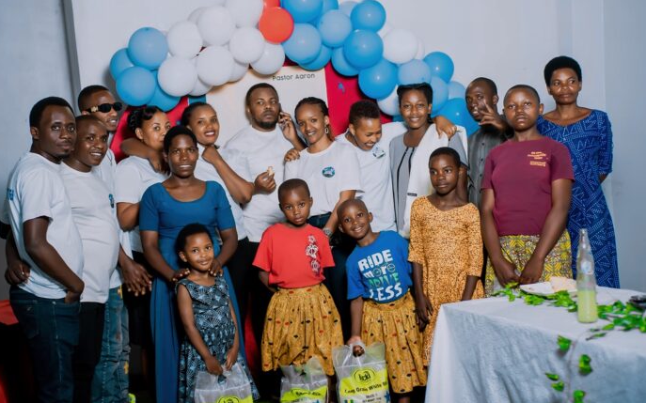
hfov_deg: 35.7
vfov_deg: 22.7
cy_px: 225
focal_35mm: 57
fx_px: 1003
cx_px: 305
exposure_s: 1/160
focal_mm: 50
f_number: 2.8
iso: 500
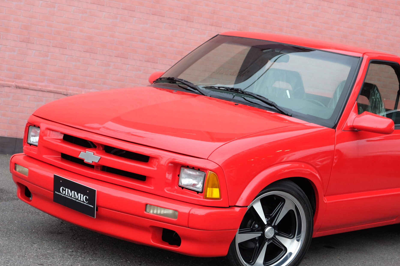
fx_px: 900
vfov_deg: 16.8
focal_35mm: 81
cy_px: 160
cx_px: 254
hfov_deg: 25.0
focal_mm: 39
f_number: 3.6
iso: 200
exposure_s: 1/110
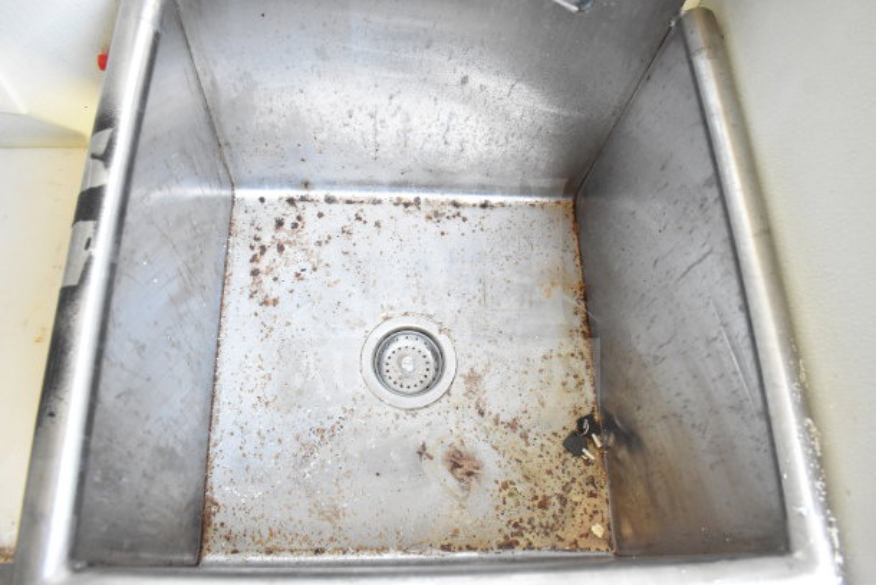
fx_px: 657
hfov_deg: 67.4
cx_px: 438
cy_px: 292
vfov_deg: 48.0
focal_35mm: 27
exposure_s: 1/125
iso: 6400
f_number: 5.6
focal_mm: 18
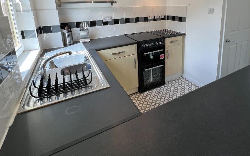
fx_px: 136
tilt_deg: -12.8
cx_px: 152
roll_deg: +1.4
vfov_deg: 56.3
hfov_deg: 83.9
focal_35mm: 20
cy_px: 36
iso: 32
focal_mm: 1.57
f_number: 1.8
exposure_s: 1/100
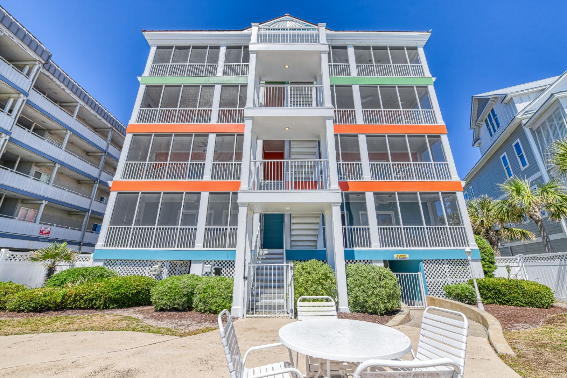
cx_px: 284
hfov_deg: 104.3
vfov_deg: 81.2
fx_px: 220
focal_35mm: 14
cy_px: 189
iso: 500
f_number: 9
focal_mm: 14
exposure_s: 1/125
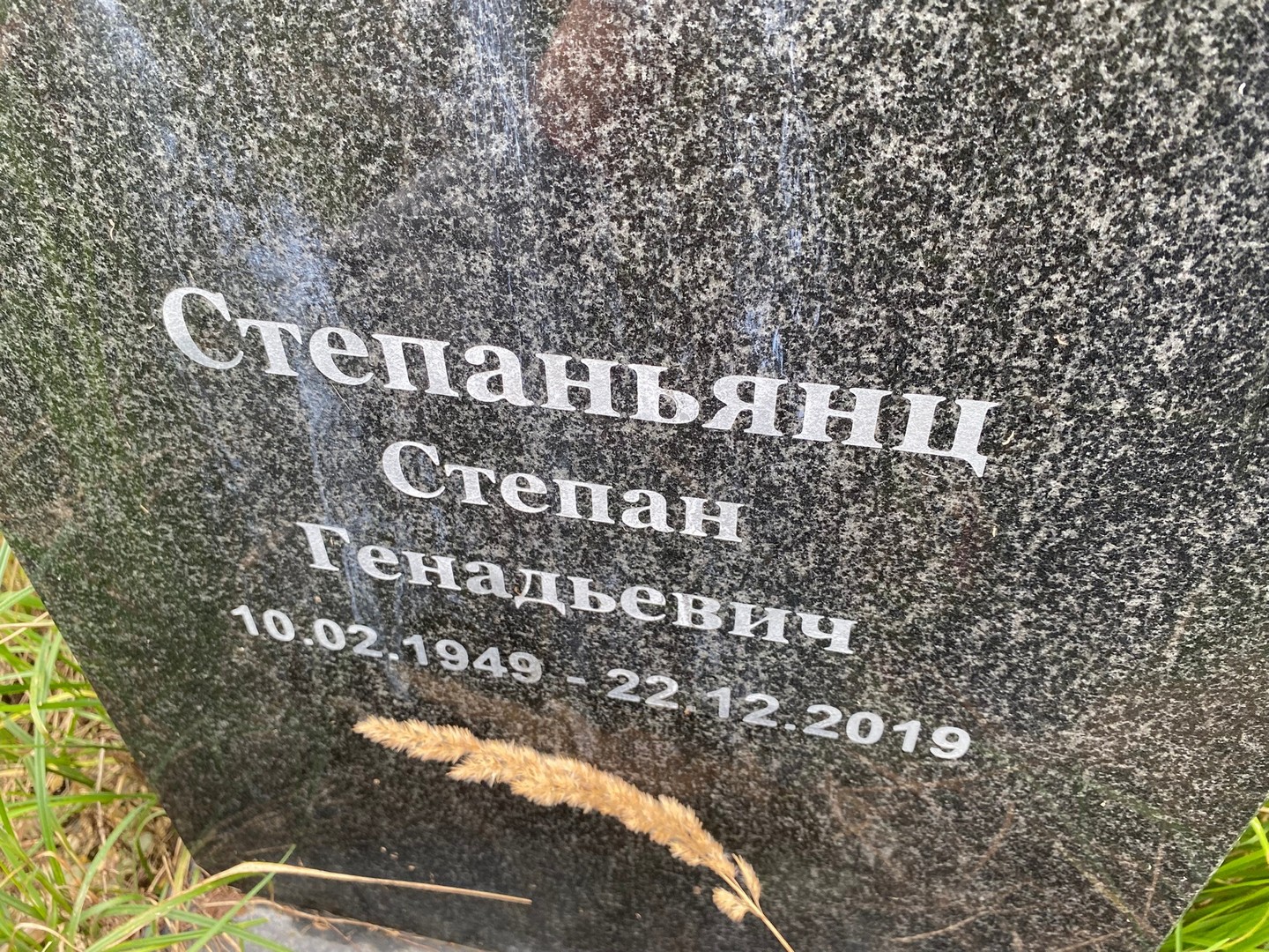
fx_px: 953
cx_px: 634
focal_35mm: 26
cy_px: 476
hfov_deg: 67.3
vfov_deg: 53.1
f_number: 1.8
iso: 80
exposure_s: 1/122
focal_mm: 4.25
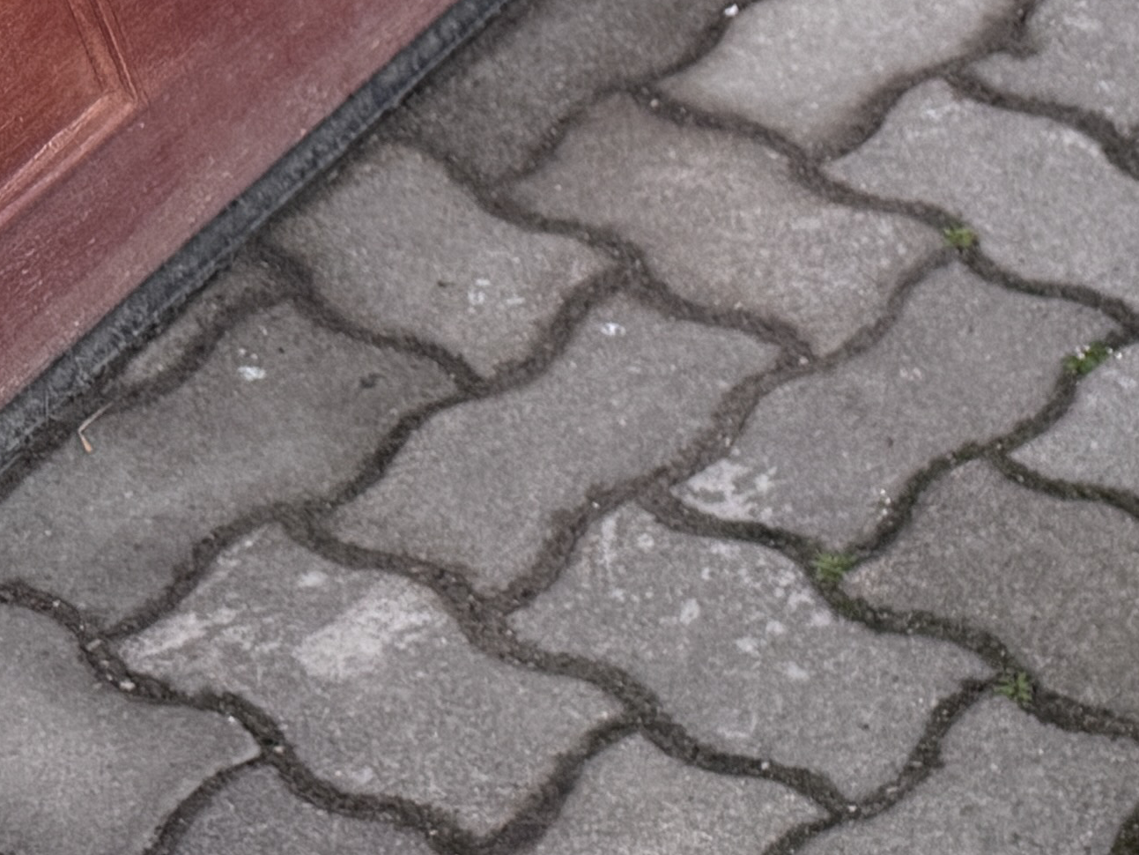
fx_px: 3488
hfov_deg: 15.6
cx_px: 2099
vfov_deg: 13.0
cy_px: 1370
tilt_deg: -51.9
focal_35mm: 106
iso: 80
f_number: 1.78
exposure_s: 1/1112
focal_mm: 6.76
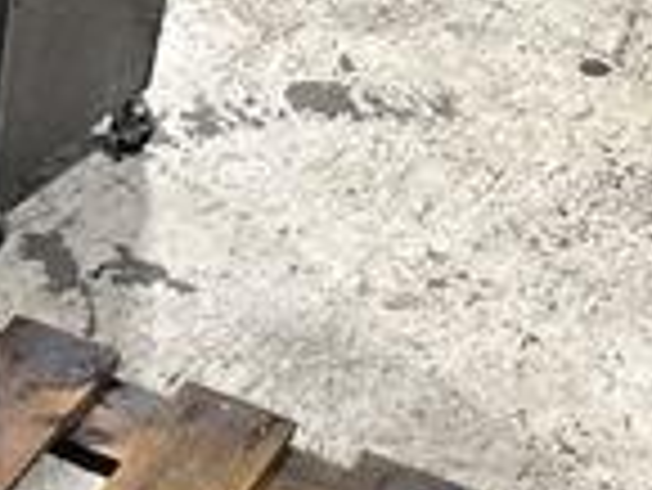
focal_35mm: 106
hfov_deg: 17.1
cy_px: 984
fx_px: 1998
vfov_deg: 12.3
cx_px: -274
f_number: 1.78
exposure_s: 1/100
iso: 200
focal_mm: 6.86
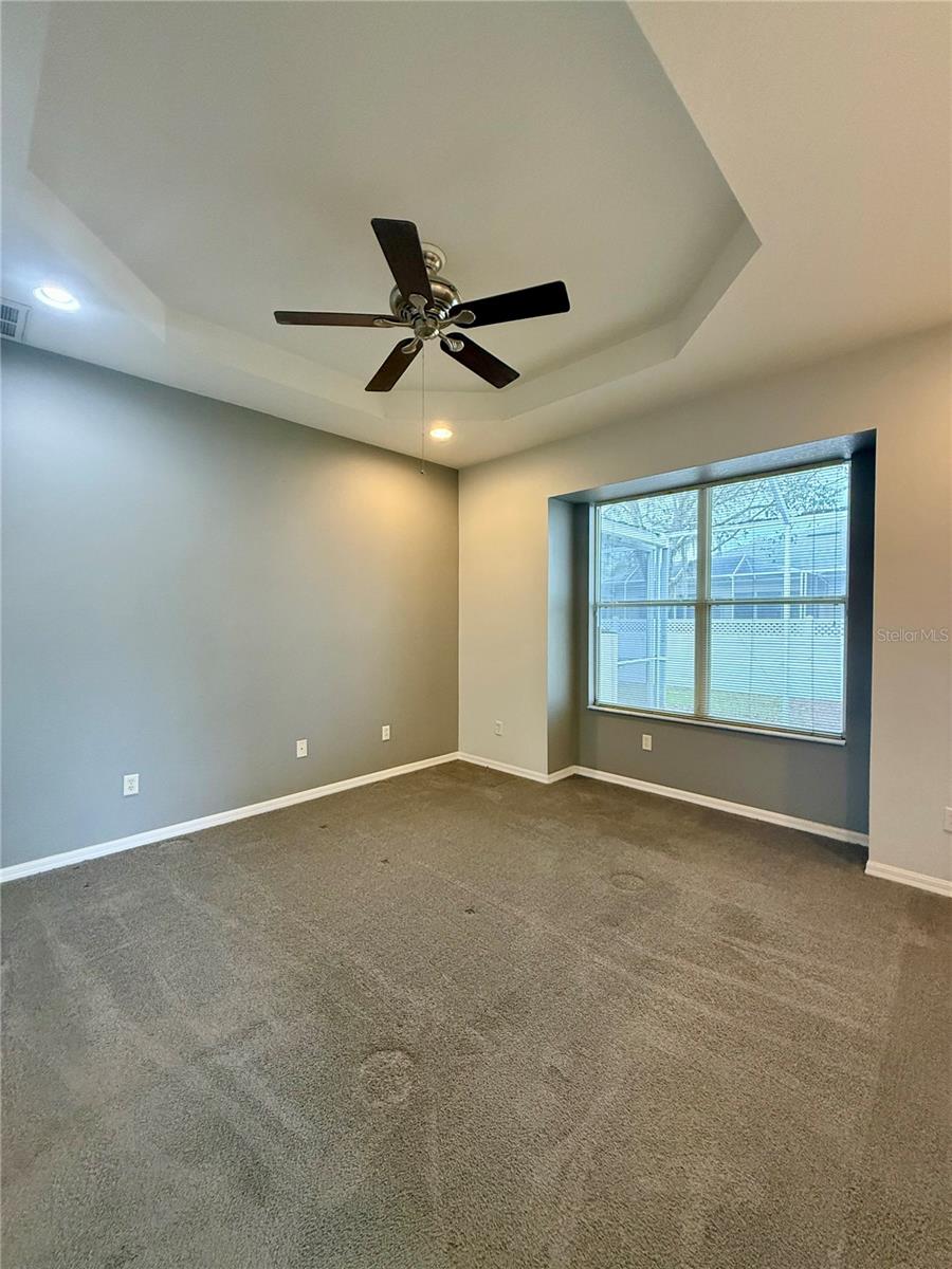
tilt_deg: -0.9
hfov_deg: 85.7
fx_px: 513
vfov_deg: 102.1
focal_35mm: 14
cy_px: 634
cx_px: 476
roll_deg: -0.7
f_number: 2.2
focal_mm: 2.22
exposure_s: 1/99
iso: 400
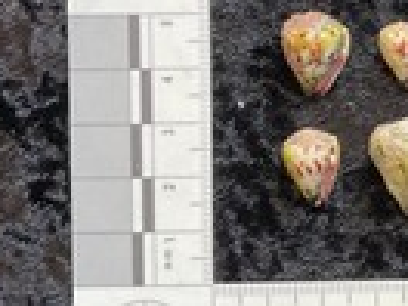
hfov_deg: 23.1
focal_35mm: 77
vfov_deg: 19.0
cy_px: 73
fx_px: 908
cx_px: 498
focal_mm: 3
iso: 50
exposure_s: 1/50
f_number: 1.8
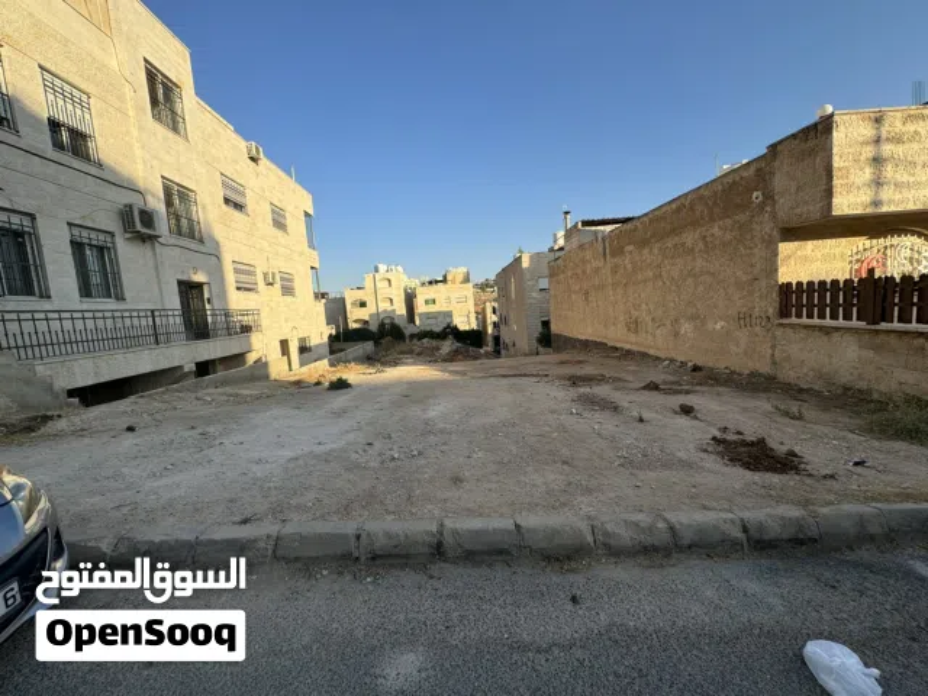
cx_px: 464
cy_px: 348
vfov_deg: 85.7
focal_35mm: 14
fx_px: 375
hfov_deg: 102.1
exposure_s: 1/1143
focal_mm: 2.22
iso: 50
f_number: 2.2
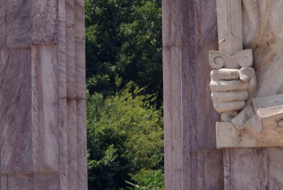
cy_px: 6
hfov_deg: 5.2
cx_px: 236
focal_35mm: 398
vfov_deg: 3.5
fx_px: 3132
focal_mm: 45
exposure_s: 1/100
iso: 100
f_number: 11
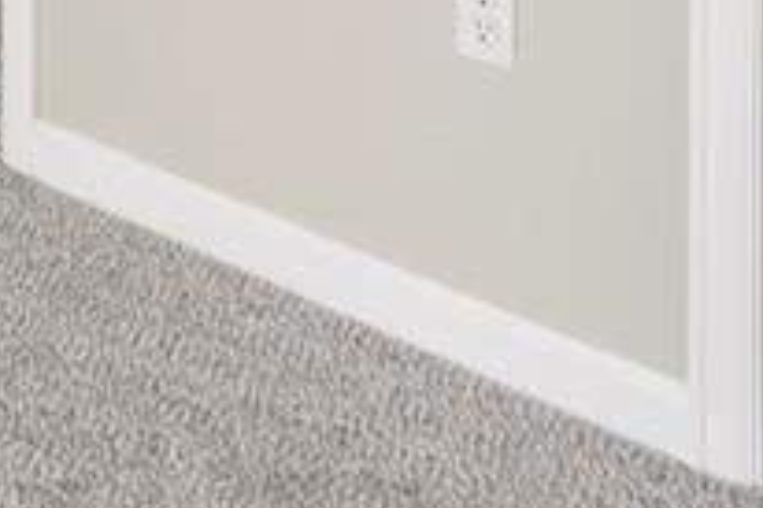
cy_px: -753
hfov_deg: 16.2
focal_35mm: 109
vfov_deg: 10.6
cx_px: -556
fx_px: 2308
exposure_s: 1/20
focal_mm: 14
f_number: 8
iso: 400
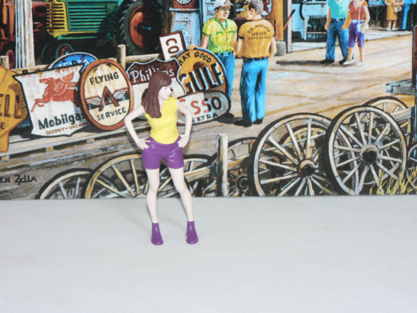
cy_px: 156
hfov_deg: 17.3
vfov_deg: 13.0
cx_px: 208
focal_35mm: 114
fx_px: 1373
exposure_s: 1/60
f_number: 3.2
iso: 80
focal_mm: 19
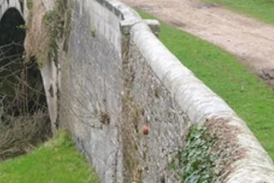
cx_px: 78
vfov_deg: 8.7
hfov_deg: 13.0
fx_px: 1202
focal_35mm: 158
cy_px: 24
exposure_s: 1/47.4
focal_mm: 9
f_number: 3.4
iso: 50
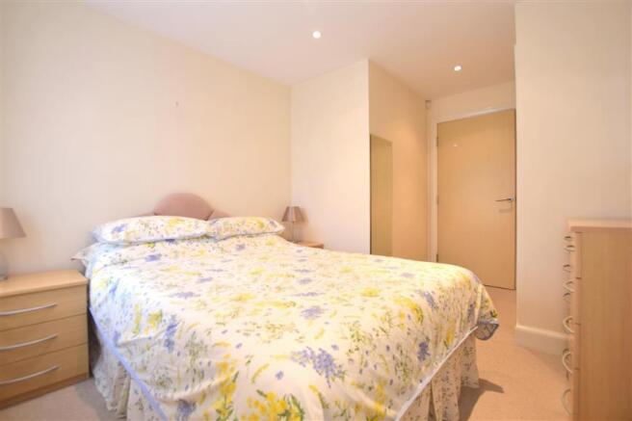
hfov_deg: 100.4
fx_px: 263
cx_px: 316
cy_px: 210
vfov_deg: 77.3
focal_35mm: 15
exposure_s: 1/15
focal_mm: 10
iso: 200
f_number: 5
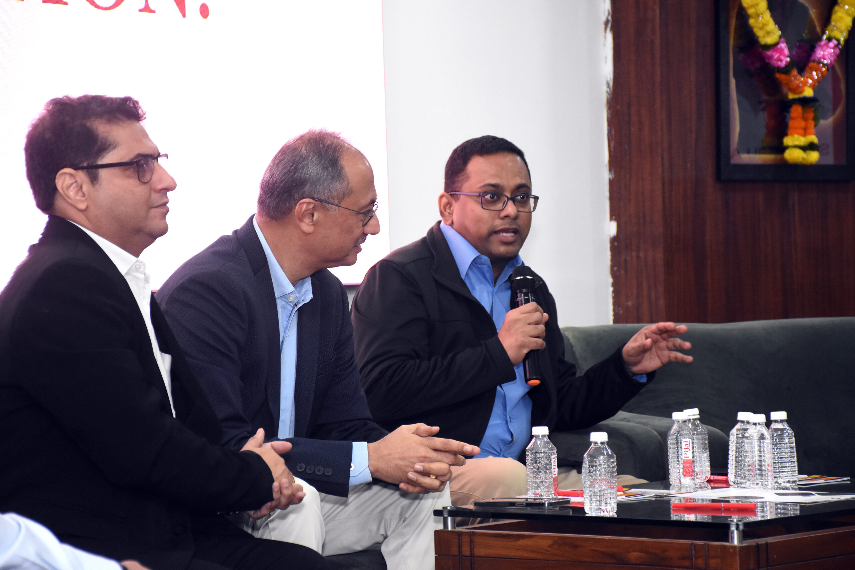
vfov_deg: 10.8
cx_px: 428
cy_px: 285
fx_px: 3028
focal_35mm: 128
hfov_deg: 16.1
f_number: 5.6
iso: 2500
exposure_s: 1/160
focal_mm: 85
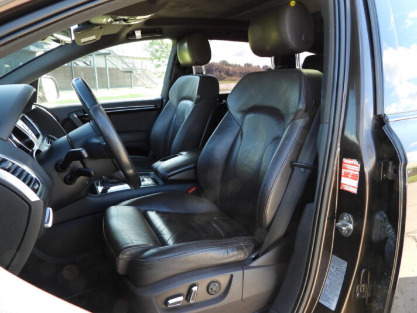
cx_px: 208
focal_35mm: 24
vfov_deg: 56.8
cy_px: 156
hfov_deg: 71.6
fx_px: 289
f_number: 2.8
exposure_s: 1/80
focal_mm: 4.3
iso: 100
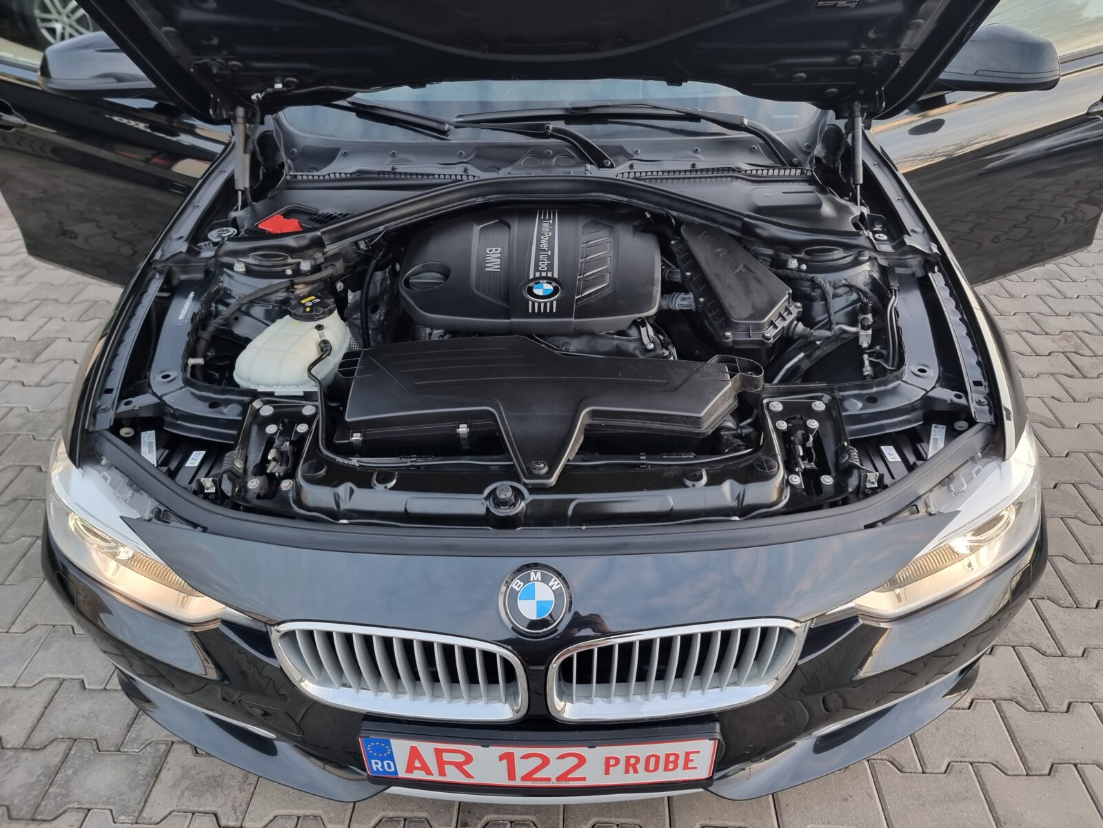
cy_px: 414
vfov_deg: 56.8
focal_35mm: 24
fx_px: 765
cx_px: 552
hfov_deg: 71.6
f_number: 1.8
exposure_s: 1/31
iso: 80
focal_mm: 6.7
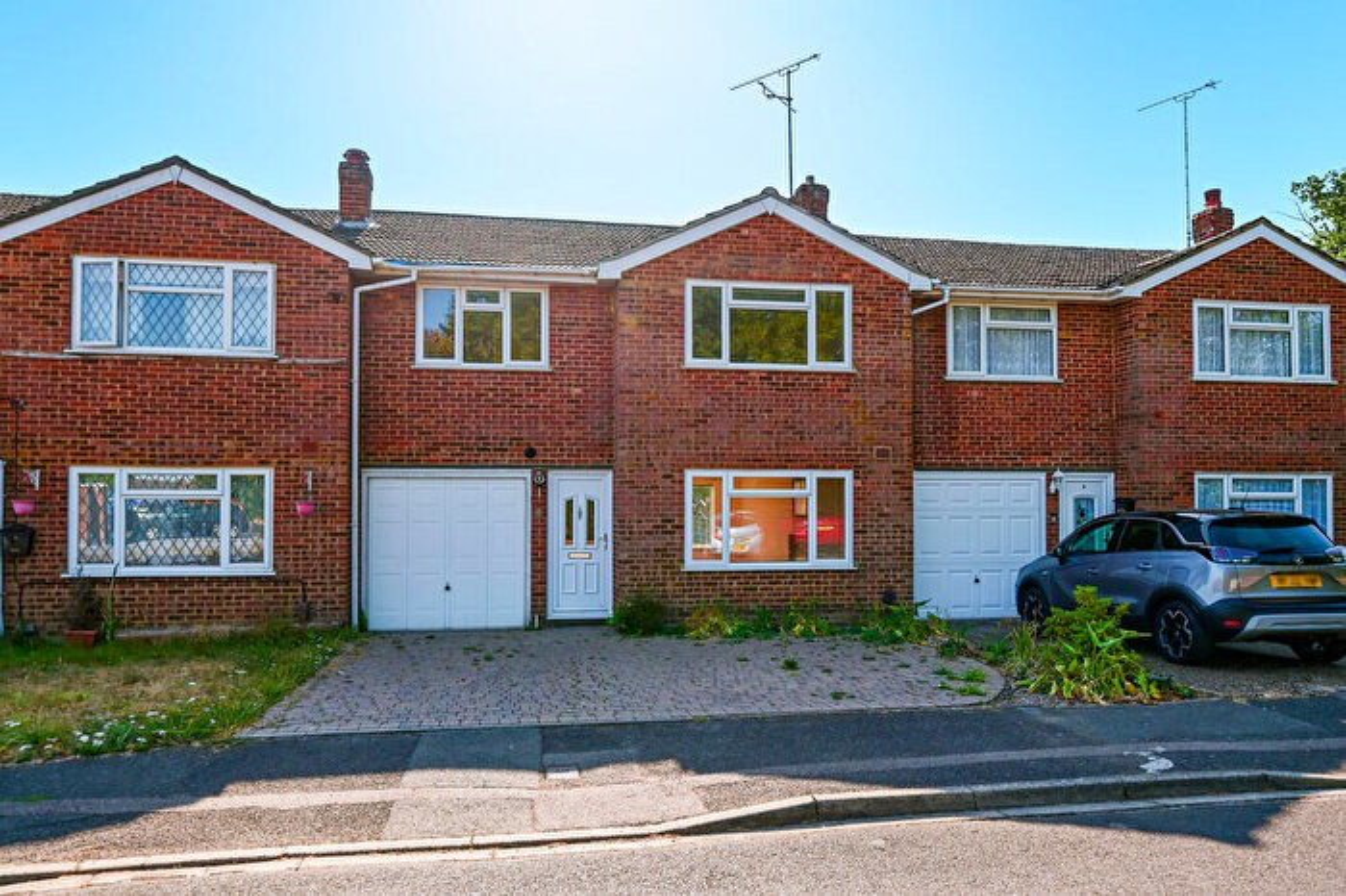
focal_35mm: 24
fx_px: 897
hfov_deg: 73.8
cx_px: 673
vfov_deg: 53.1
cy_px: 448
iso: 400
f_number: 4
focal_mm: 24
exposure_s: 1/4000
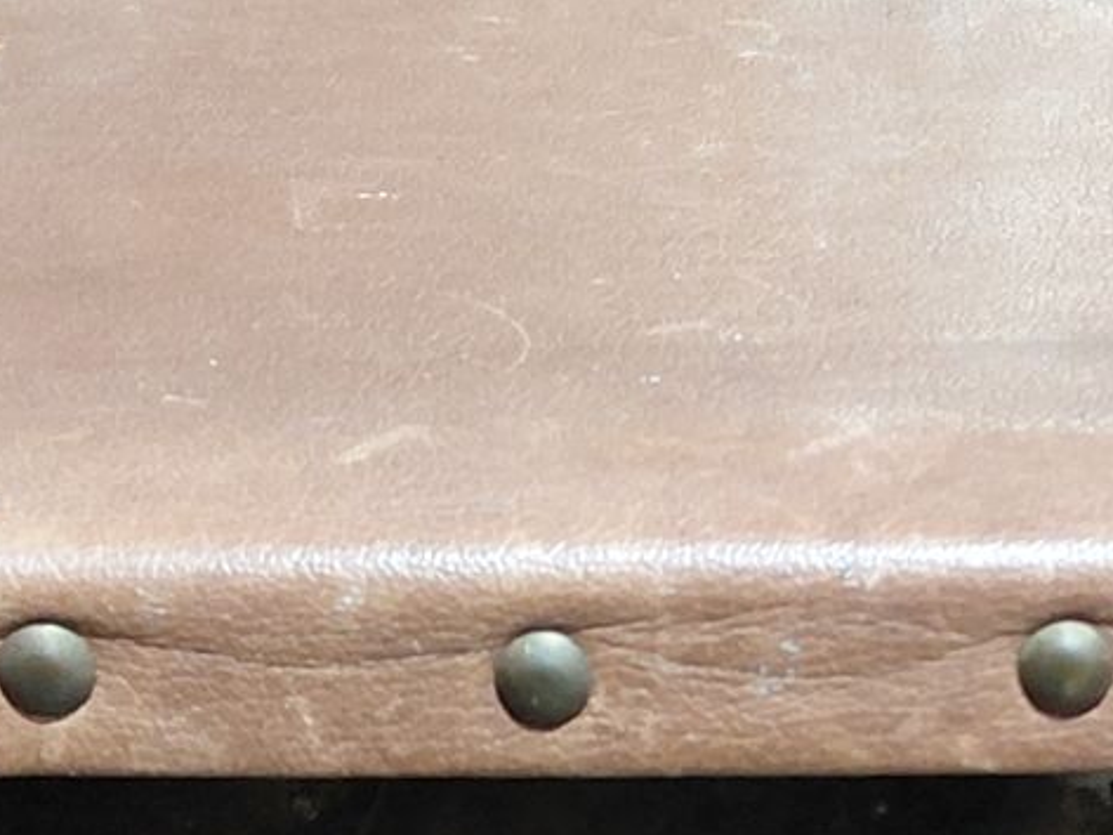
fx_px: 3472
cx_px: 880
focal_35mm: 108
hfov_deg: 18.1
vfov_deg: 12.8
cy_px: 1344
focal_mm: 4.69
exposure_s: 1/60
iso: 320
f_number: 1.8
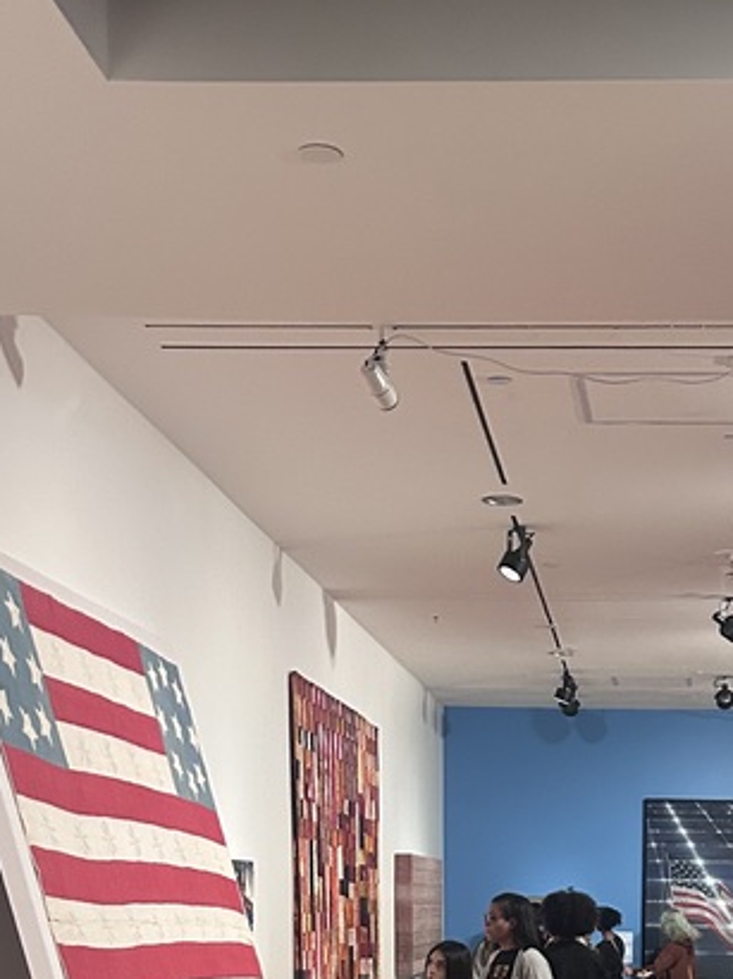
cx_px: 623
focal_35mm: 65
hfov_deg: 22.2
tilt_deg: -6.2
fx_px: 1837
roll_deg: -1.2
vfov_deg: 27.1
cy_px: 1103
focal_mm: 5.7
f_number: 1.5
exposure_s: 1/60
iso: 400
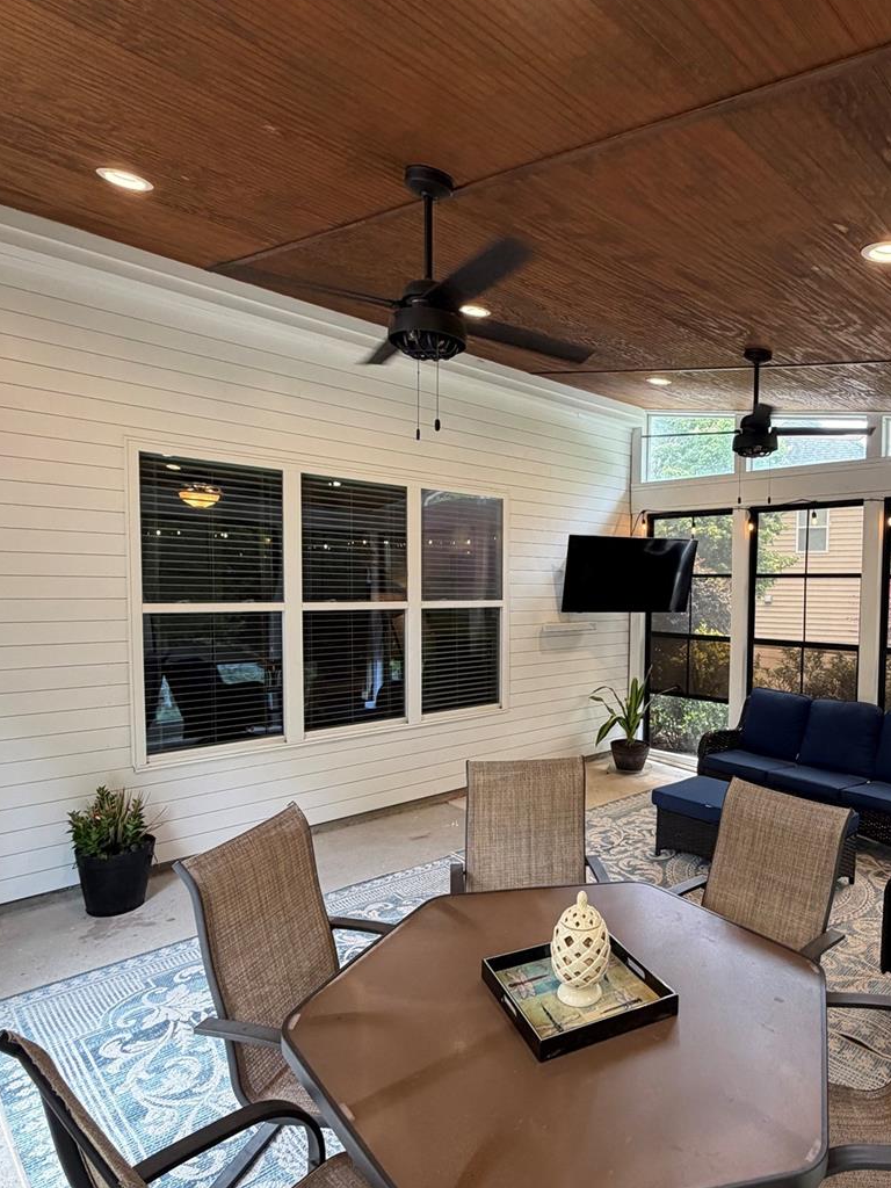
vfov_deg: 78.9
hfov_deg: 61.6
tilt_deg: -3.5
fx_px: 721
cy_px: 632
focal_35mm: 21
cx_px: 607
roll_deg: -1.1
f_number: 2.2
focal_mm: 2.22
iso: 160
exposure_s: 1/120
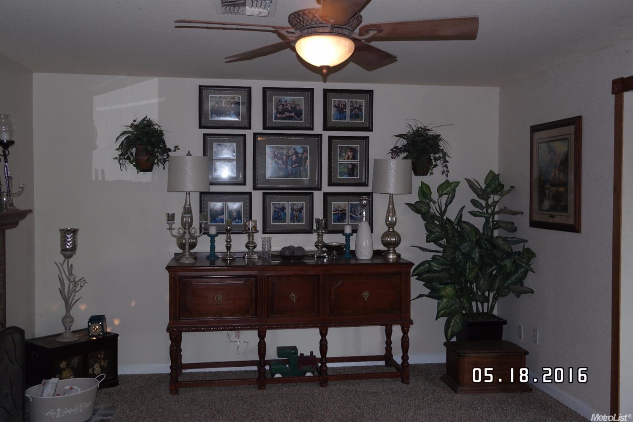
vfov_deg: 40.0
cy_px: 211
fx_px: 580
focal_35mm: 33
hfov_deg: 57.2
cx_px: 316
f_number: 3.5
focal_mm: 22
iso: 400
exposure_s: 1/40
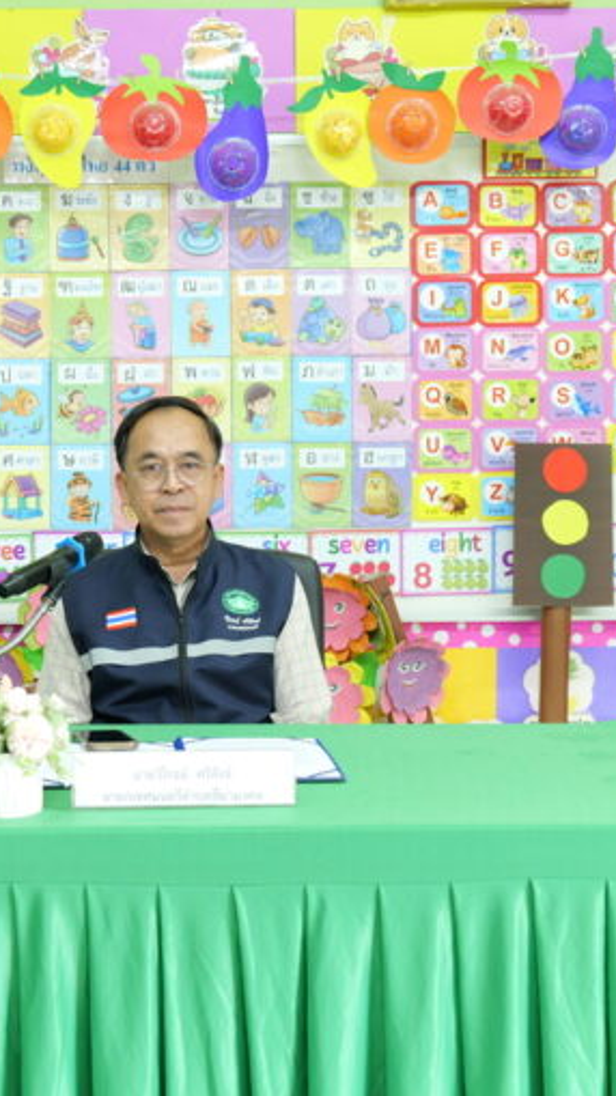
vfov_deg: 31.0
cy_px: 549
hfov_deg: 17.7
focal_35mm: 68
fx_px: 1976
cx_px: 196
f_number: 5.6
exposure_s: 1/50
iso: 5000
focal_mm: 43
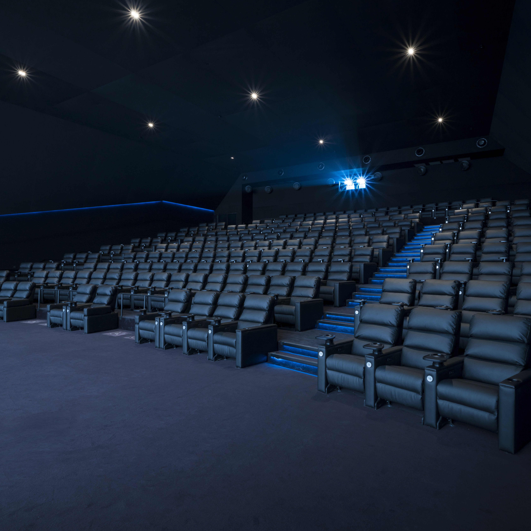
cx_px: 262
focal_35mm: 21
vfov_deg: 72.1
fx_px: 364
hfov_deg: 72.1
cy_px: 258
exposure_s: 15
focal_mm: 16
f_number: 16
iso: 100
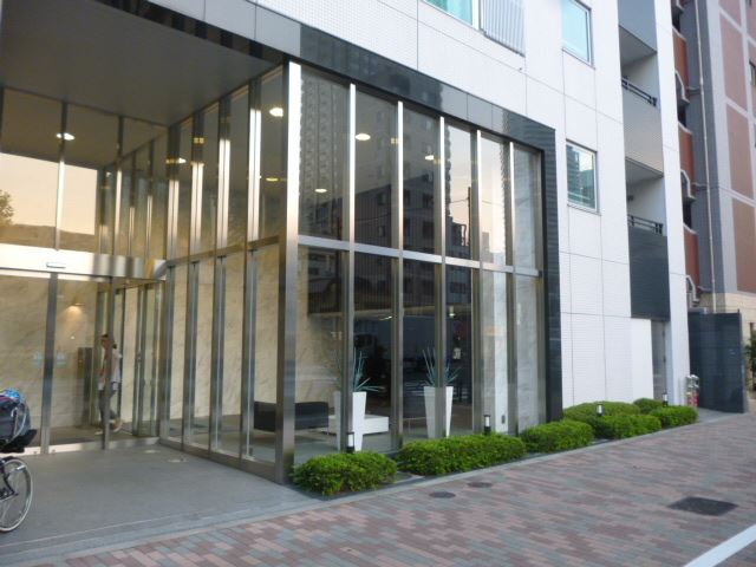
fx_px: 612
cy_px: 284
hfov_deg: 63.4
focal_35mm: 28
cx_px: 378
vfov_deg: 49.7
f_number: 3.1
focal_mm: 5
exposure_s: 1/60
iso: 250
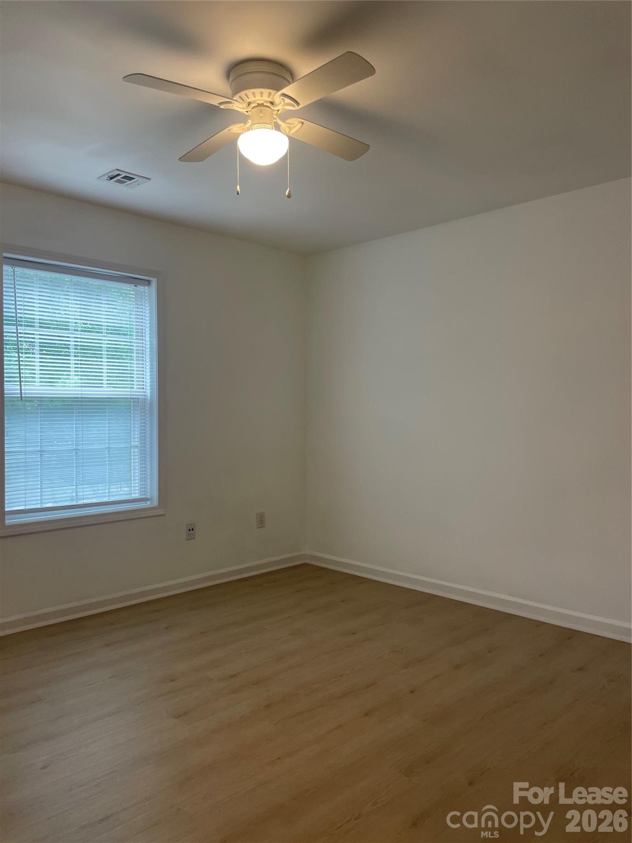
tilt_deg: -0.5
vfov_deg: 67.3
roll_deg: +0.7
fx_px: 633
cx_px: 316
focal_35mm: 26
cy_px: 422
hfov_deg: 53.1
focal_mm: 4.2
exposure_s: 1/60
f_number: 1.6
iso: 80
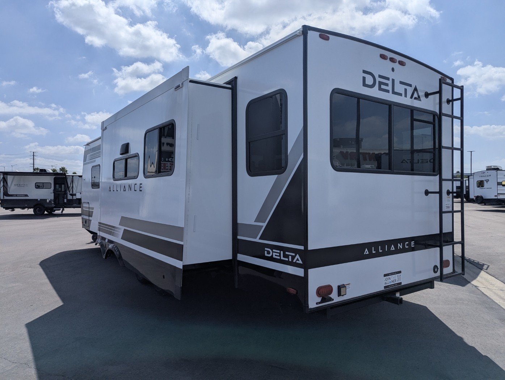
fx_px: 351
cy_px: 190
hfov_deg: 71.5
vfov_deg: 56.9
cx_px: 252
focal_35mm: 24
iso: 48
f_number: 1.85
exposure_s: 1/5376
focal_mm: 6.81
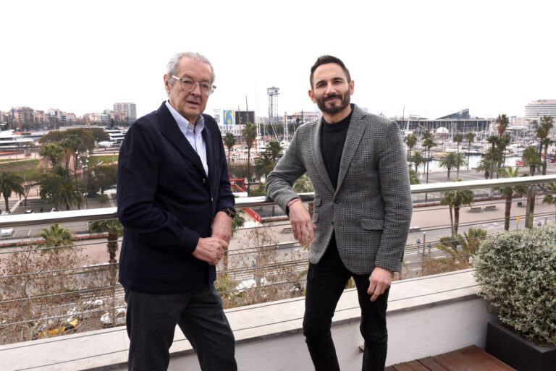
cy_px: 186
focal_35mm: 31
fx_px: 479
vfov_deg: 42.4
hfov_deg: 60.3
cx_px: 278
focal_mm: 31
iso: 1000
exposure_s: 1/400
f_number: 10
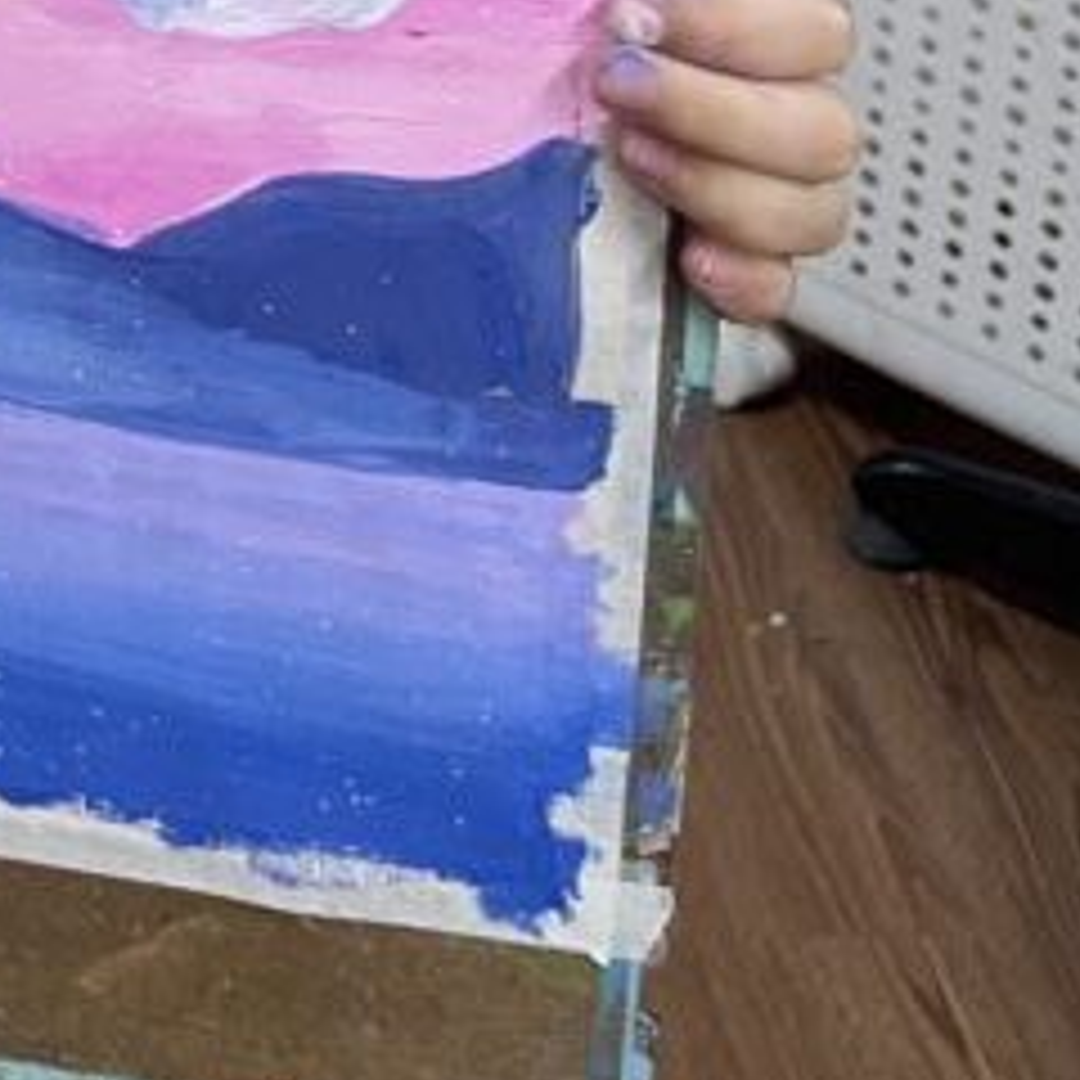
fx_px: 3247
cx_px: -464
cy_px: -1102
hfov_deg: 17.3
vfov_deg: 15.2
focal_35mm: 92
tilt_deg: -13.6
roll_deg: +0.0
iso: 80
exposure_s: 1/50
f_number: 1.6
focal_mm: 5.1
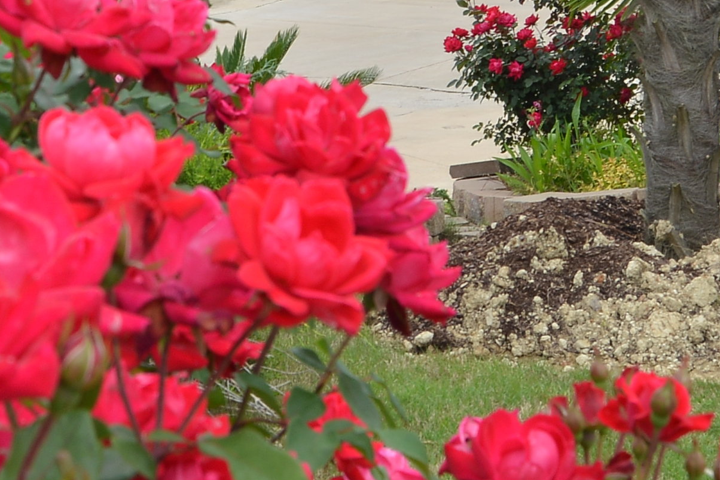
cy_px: -250
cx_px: 144
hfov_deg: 18.4
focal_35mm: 110
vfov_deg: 11.9
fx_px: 2200
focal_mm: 24
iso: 100
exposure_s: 1/60
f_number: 11
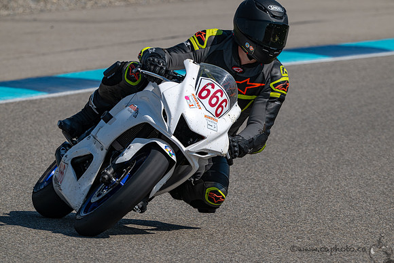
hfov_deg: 4.1
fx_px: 5480
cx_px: 219
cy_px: 146
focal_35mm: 501
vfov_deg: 2.7
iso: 320
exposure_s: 1/1250
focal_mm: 450
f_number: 11
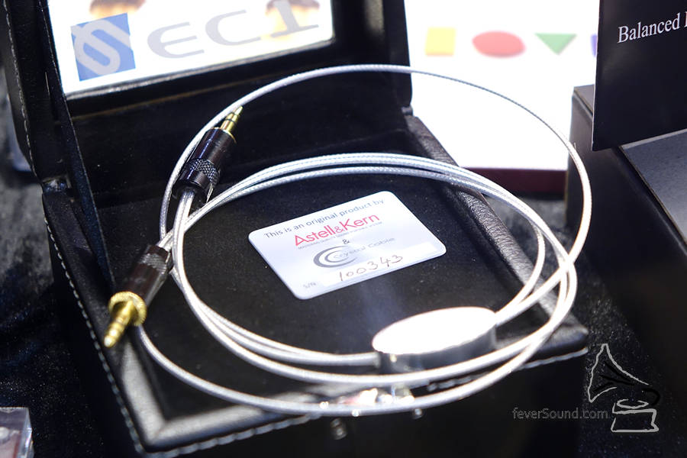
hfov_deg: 21.7
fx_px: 1794
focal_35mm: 94
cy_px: 229
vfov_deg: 14.6
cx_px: 344
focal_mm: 34.62
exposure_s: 1/125
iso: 800
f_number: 2.8
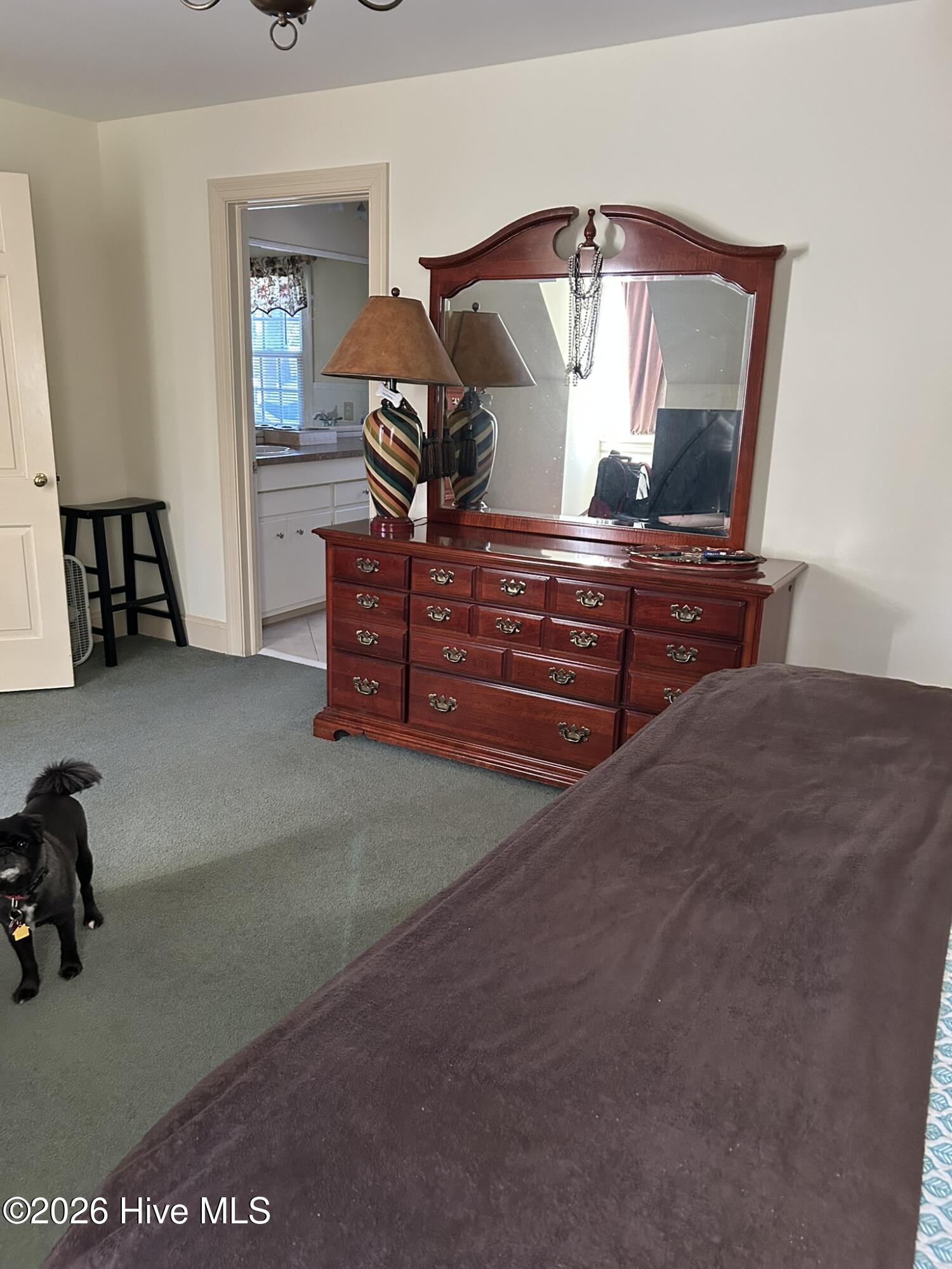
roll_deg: -1.3
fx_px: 953
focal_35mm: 26
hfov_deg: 53.1
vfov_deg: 67.3
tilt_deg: -15.9
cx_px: 476
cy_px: 634
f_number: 1.5
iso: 400
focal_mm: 5.7
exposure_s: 1/60
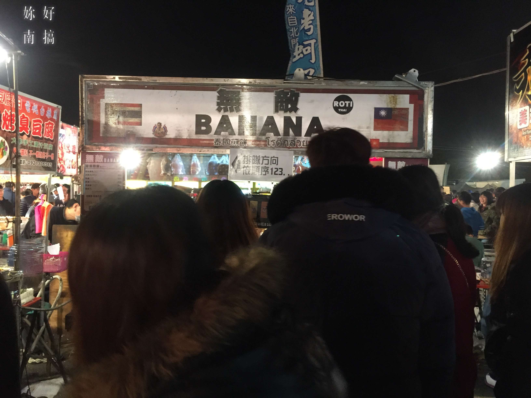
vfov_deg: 48.2
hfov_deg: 61.7
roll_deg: -1.8
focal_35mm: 29
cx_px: 266
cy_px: 199
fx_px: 445
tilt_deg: -1.3
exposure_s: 1/20
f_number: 2.2
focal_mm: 4.15
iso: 250
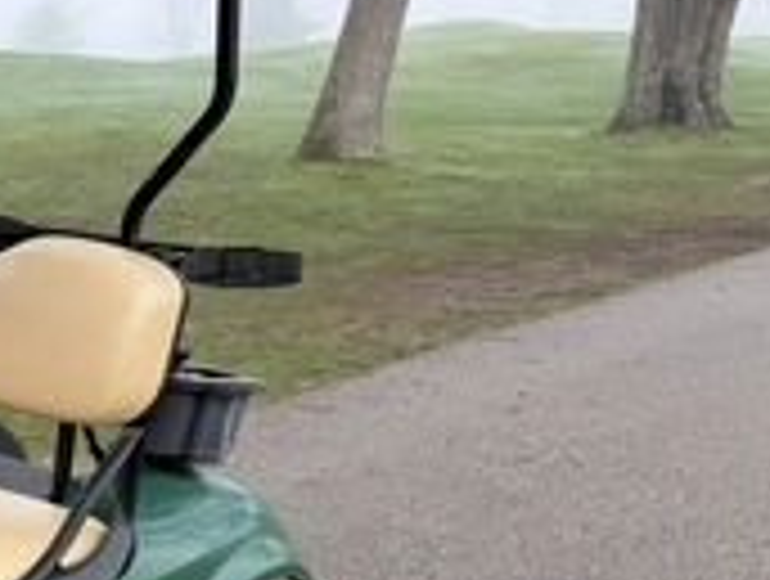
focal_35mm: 56
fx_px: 1248
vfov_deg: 24.8
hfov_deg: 30.4
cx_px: -95
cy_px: 602
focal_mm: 6.76
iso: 80
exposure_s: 1/494
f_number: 1.78
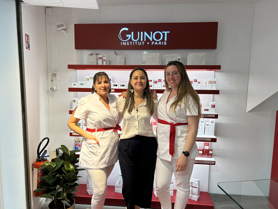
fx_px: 209
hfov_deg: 67.3
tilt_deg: -5.9
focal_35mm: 26
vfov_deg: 53.1
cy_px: 104
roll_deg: -0.8
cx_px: 139
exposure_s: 1/100
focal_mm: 5.7
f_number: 1.5
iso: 50
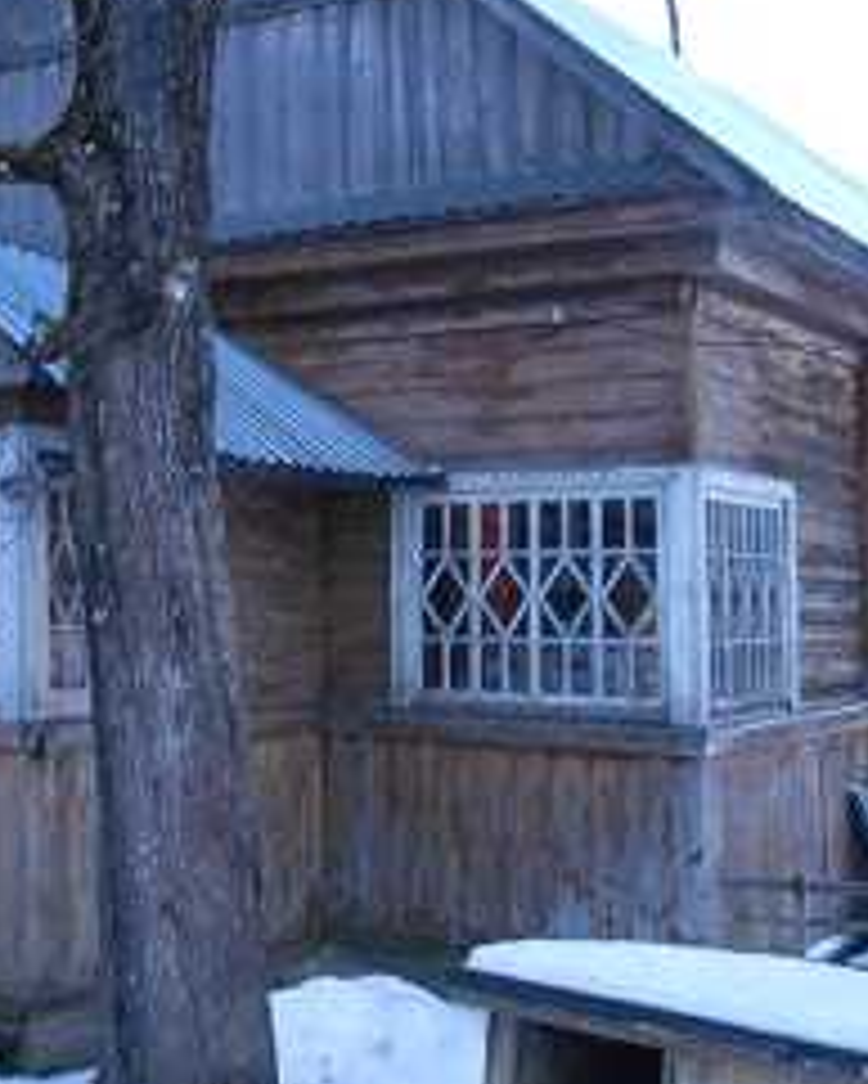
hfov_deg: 26.7
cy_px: 423
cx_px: 187
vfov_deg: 33.4
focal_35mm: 56
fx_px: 1797
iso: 400
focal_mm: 5.3
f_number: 3.8
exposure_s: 1
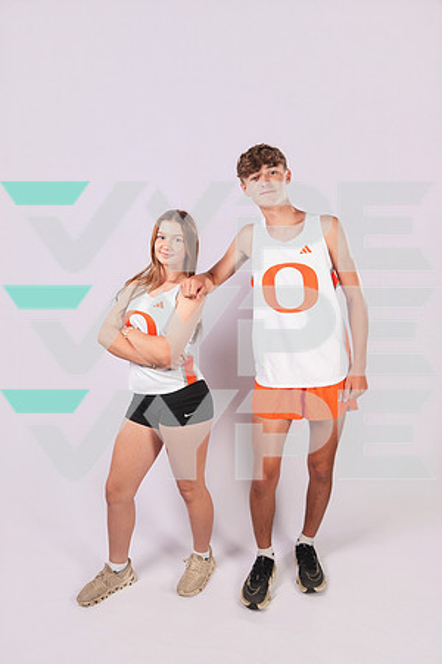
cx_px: 221
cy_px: 332
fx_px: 442
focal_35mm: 24
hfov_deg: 53.1
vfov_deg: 73.7
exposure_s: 1/160
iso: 125
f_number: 5
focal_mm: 24
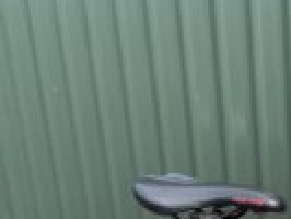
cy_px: 374
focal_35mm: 94
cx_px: 403
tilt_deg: -23.1
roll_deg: -0.5
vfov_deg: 14.2
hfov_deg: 18.9
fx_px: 791
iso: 32
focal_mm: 4.2
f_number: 1.6
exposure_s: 1/785
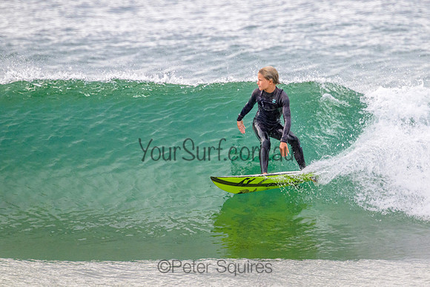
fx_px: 12027
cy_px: 106
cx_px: 258
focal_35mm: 1007
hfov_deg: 2.0
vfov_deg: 1.4
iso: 2200
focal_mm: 800
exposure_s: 1/2000
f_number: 11
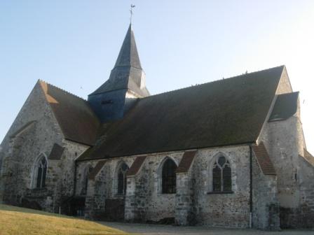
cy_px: 118
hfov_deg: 49.0
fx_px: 345
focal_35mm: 38
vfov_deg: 37.7
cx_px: 157
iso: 79
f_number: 4.8
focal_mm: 7.8
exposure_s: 1/222
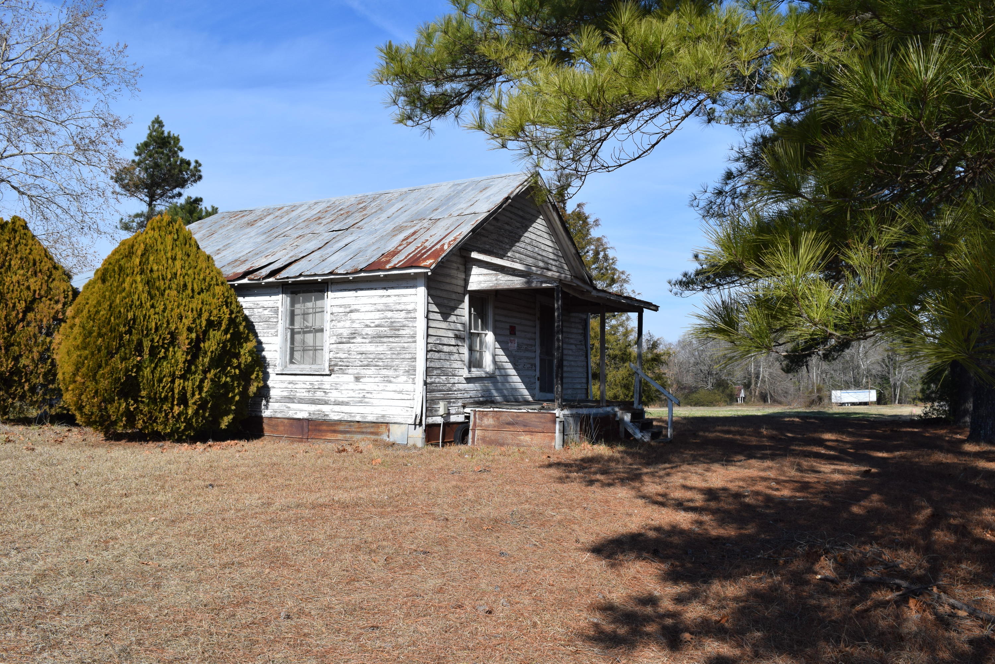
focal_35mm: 27
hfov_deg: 67.4
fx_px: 746
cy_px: 332
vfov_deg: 47.9
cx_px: 498
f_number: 10
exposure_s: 1/400
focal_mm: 18
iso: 200
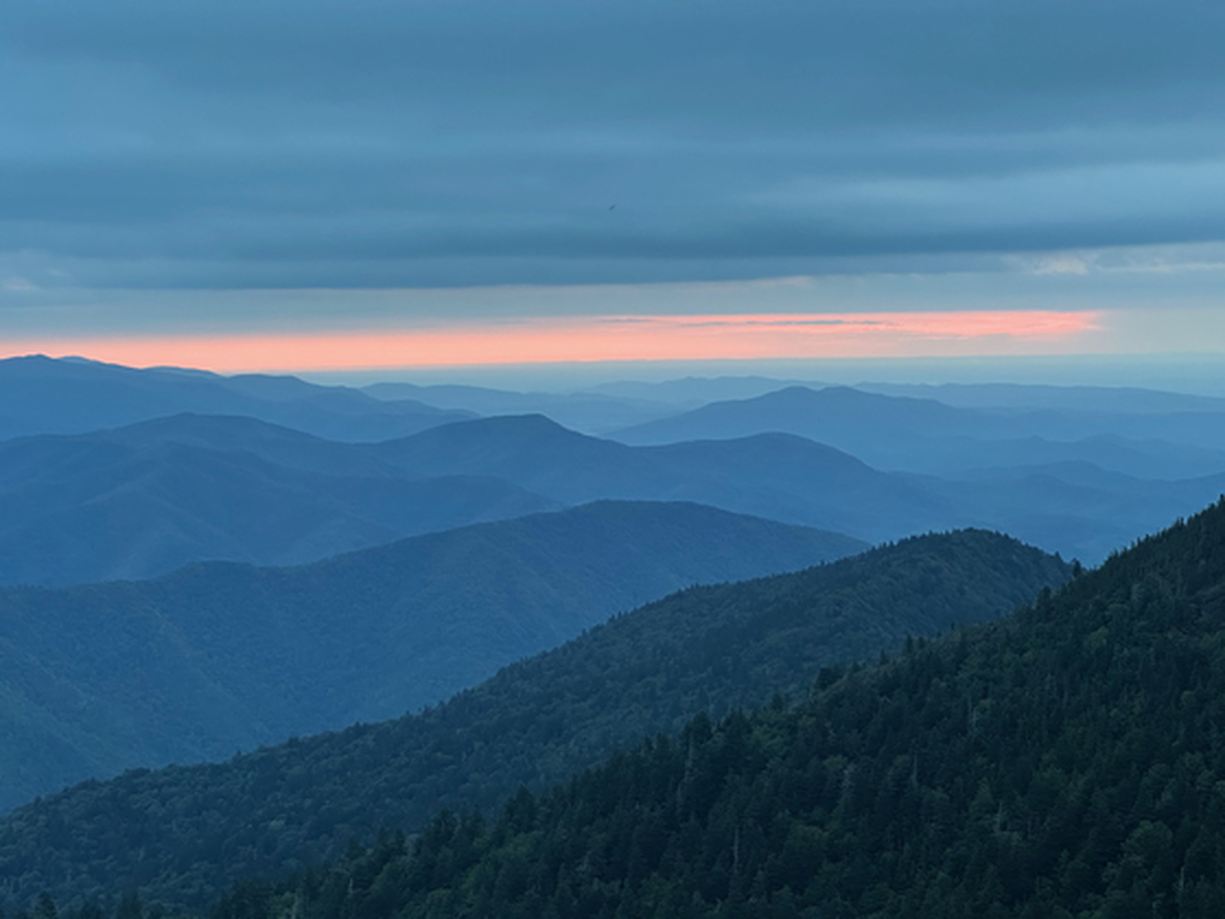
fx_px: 2725
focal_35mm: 77
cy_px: 460
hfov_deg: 25.3
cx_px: 612
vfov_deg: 19.1
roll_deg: +0.9
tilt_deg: -3.0
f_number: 2.8
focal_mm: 9
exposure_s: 1/60
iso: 250
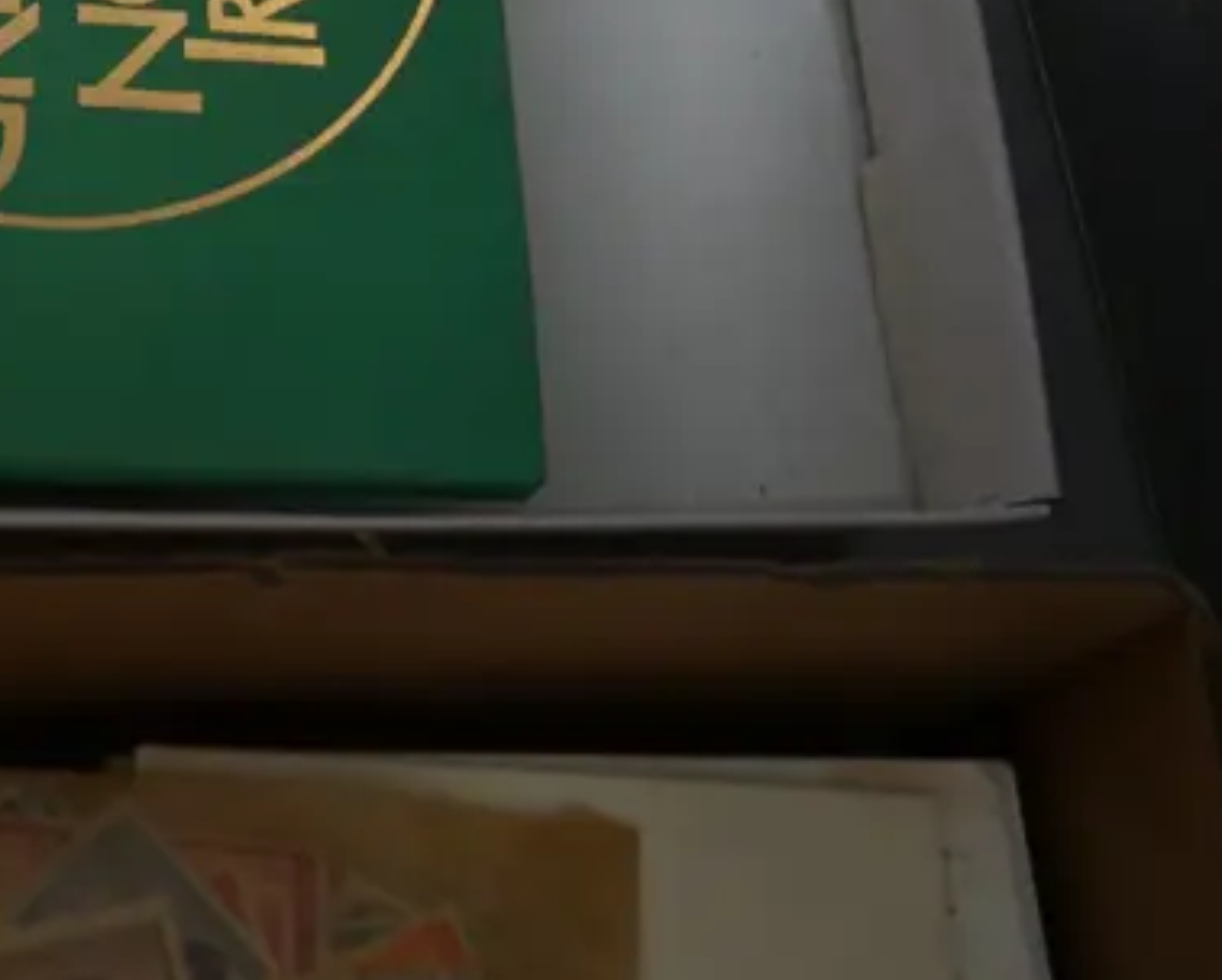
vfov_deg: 19.6
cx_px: -242
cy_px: -180
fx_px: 2678
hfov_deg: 23.5
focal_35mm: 74
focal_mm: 14
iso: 640
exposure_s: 1/60
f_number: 3.5
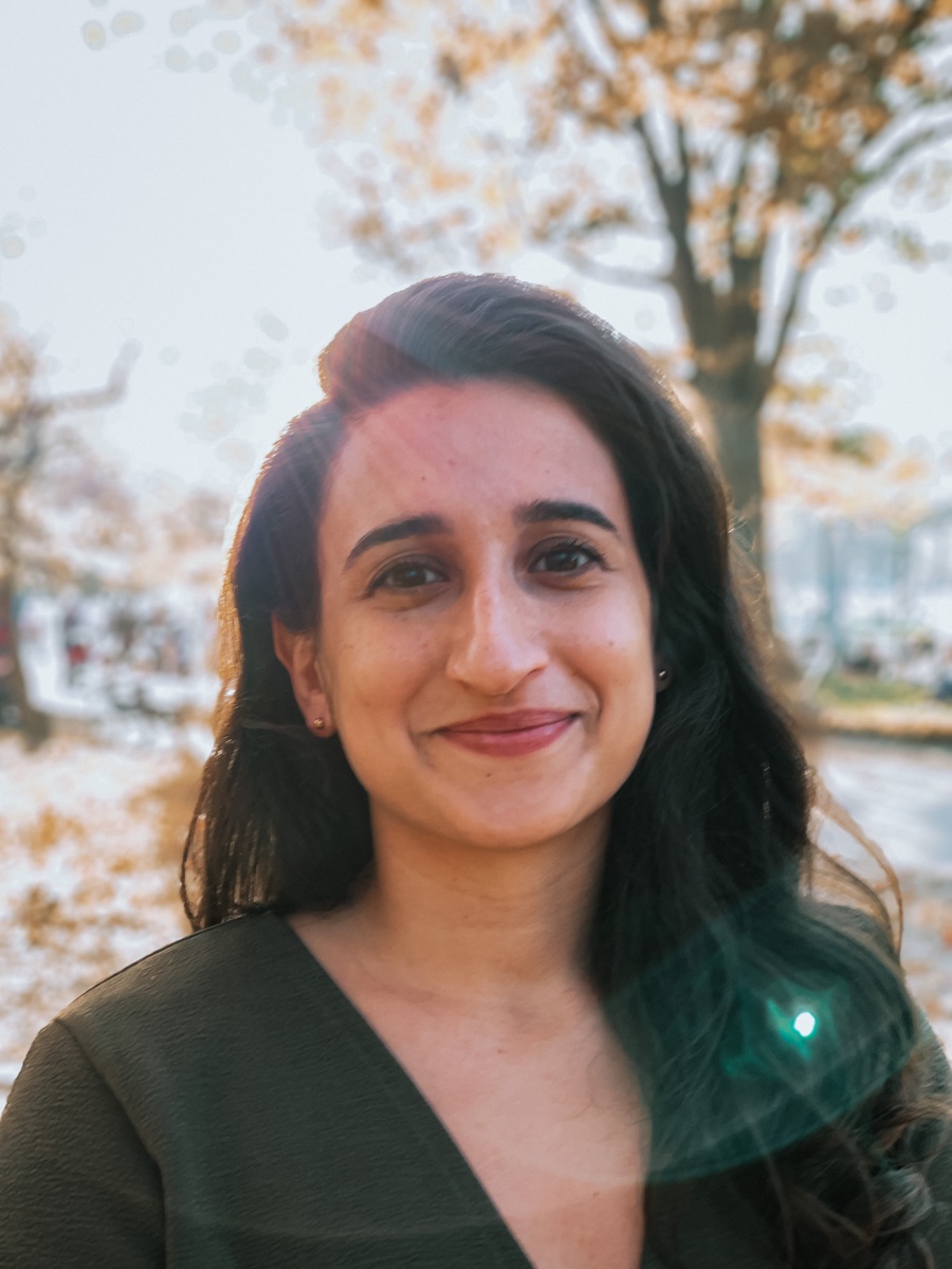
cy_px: 634
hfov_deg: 28.0
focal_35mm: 52
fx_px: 1907
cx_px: 476
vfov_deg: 36.8
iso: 25
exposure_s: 1/30
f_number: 2
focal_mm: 6
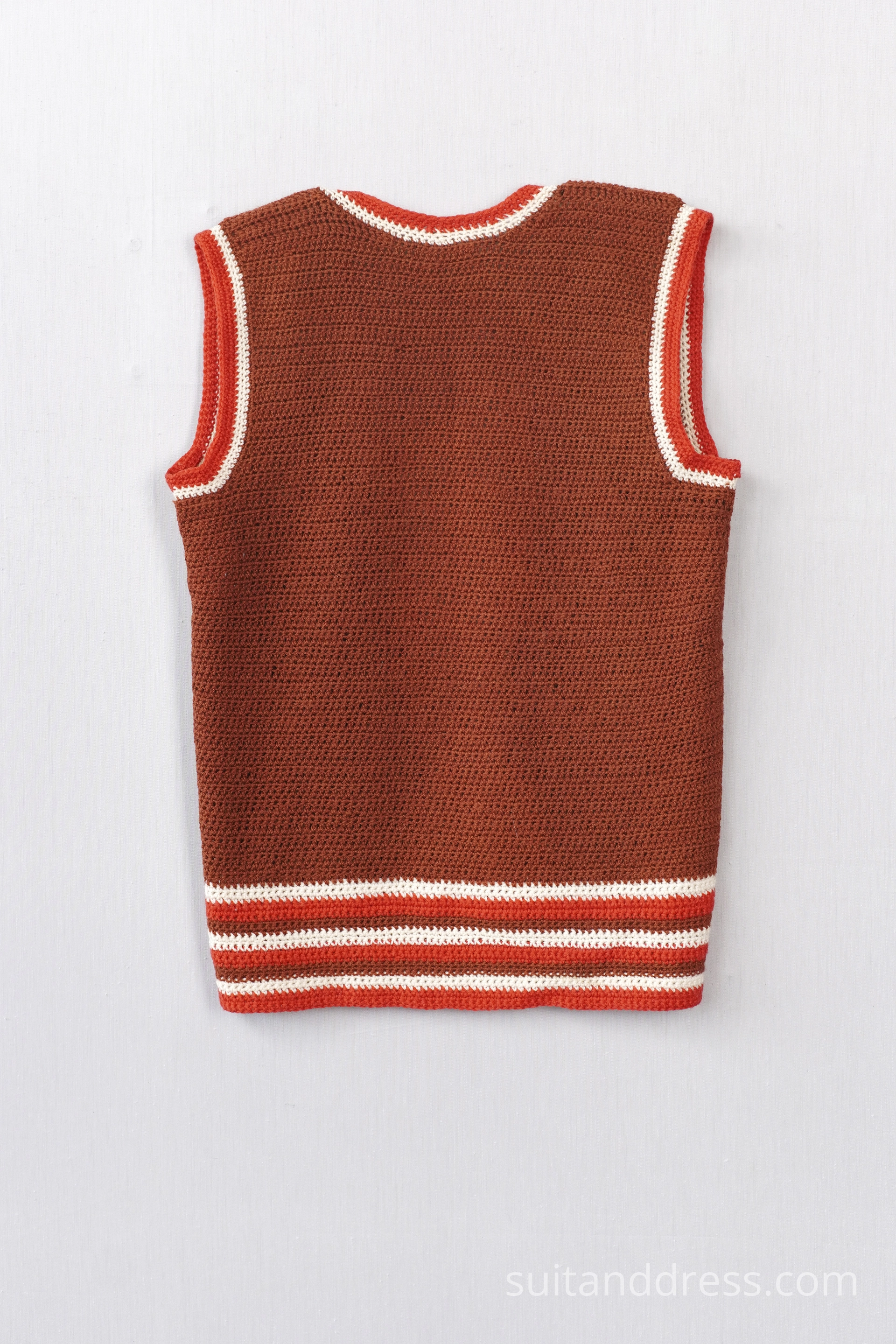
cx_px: 448
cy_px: 672
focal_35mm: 48
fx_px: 1792
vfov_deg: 41.1
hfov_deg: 28.1
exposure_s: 1/80
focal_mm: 32
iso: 320
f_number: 5
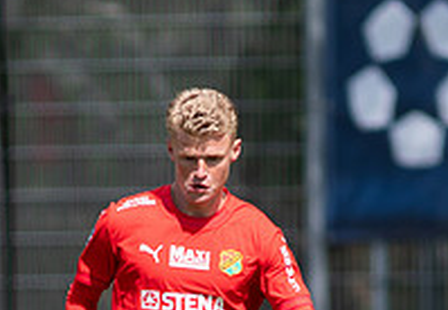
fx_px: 19970
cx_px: 154
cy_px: 453
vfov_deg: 0.9
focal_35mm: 1585
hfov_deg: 1.3
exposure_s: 1/2000
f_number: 3.2
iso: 100
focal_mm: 300
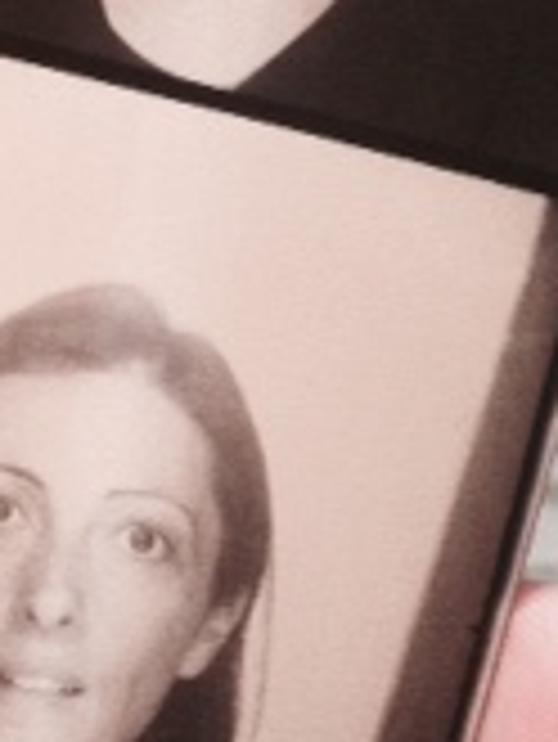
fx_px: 2748
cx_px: 306
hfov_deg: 11.6
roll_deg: -2.1
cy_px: 211
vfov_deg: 15.3
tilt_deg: -42.5
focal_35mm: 128
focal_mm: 4.12
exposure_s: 1/1506
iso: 50
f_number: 2.4
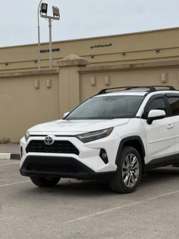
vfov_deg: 25.3
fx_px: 531
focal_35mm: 77
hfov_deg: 19.1
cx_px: 90
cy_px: 120
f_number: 2.8
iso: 25
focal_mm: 9
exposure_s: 1/159
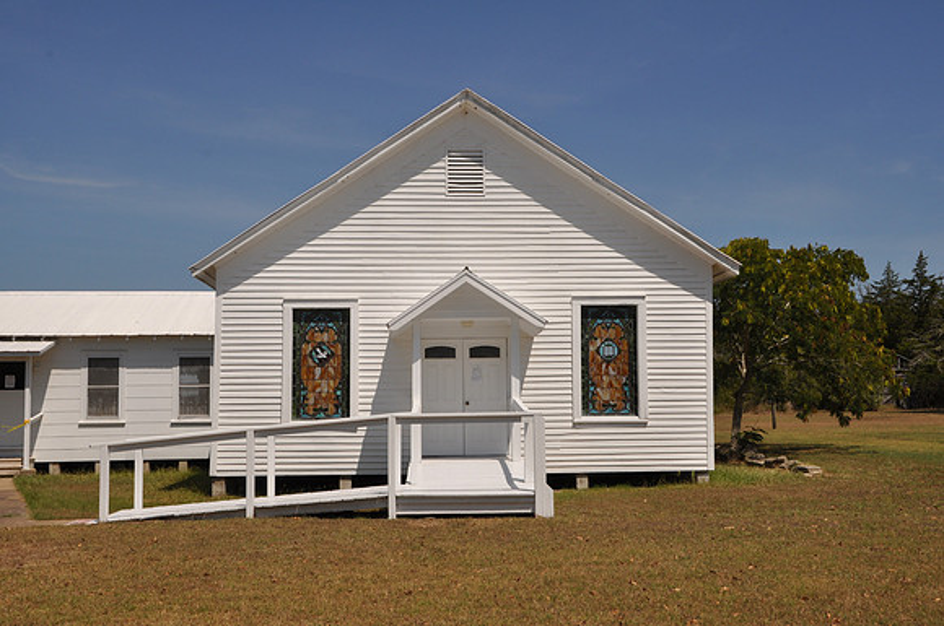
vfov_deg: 34.1
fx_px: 1021
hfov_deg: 49.6
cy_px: 313
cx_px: 472
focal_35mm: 39
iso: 200
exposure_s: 1/200
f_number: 14
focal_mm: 26
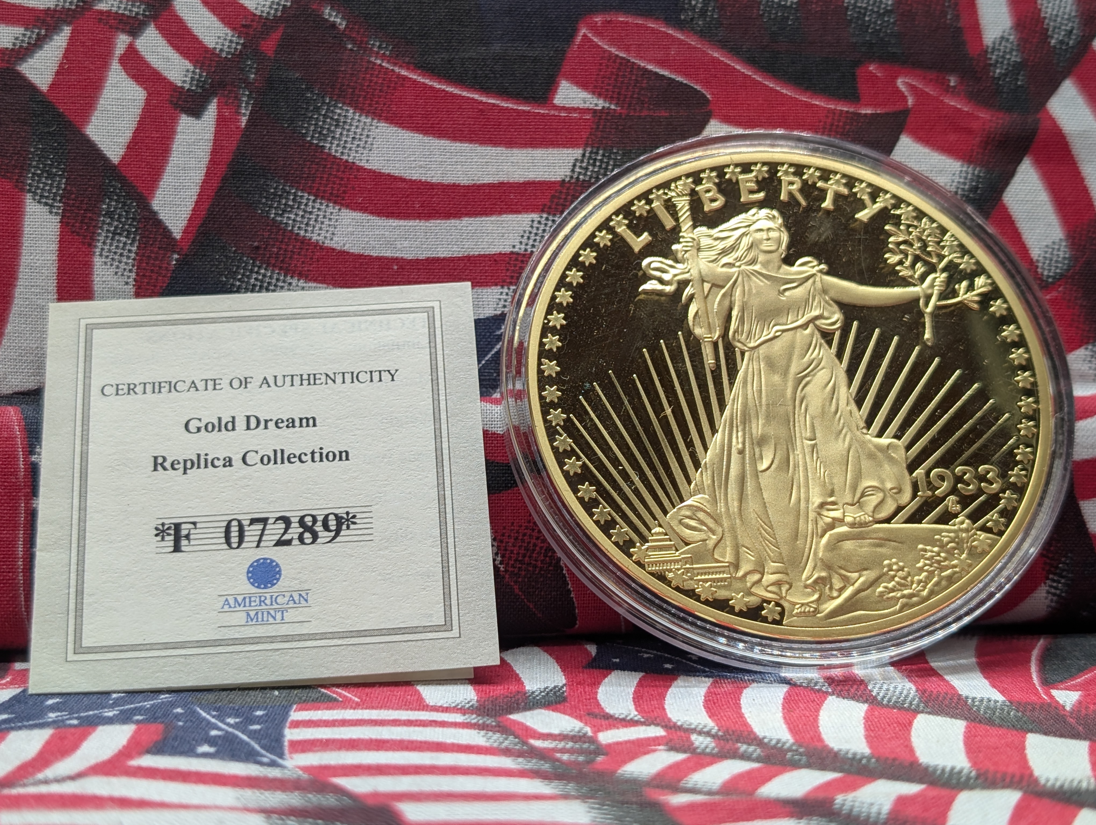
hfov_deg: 38.9
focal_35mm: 49
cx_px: 548
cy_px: 412
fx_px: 1554
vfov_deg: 29.7
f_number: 1.68
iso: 19
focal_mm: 6.9
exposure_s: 1/34.5
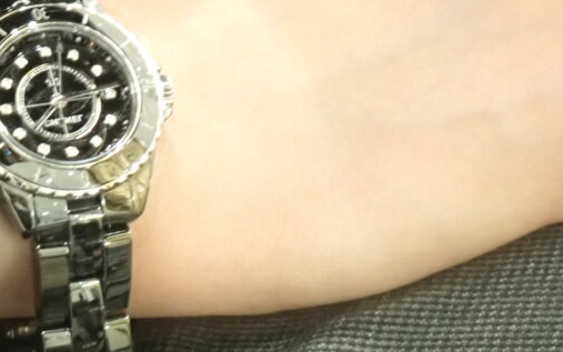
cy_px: 123
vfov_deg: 5.2
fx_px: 3852
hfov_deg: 8.3
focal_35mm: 251
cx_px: 63
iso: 1250
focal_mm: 18
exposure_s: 1/25
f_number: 4.9
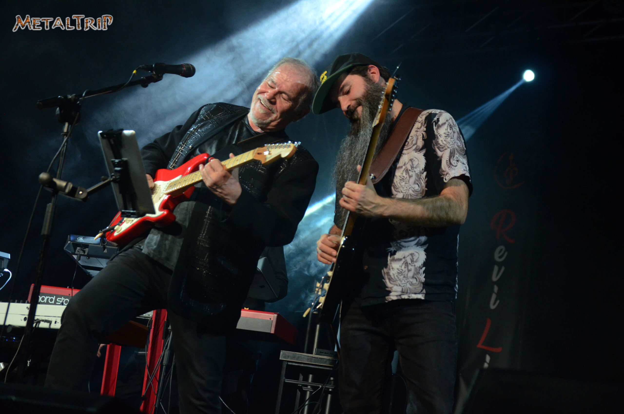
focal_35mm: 66
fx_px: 1142
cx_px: 312
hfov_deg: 30.6
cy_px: 207
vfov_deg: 20.5
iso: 2500
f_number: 3.2
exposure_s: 1/100
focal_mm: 44
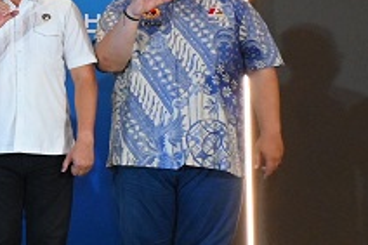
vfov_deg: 10.0
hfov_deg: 12.8
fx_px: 1399
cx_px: -394
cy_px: 31
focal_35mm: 137
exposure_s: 1/100
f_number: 6.3
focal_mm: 29
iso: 5000
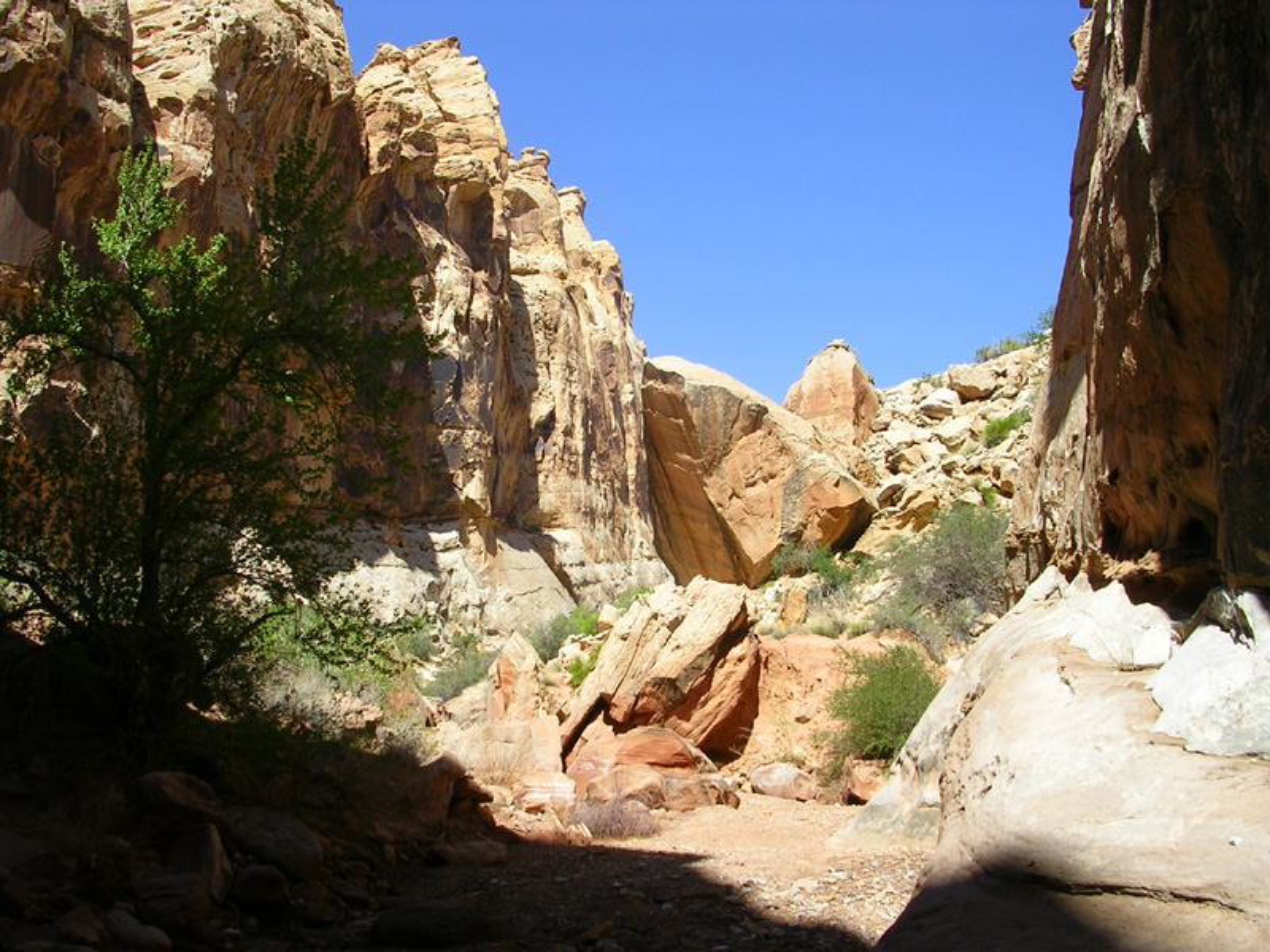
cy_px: 476
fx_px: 1394
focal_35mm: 38
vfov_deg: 37.7
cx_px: 635
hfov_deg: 49.0
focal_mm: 5.8
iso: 50
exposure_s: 1/244
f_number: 5.6
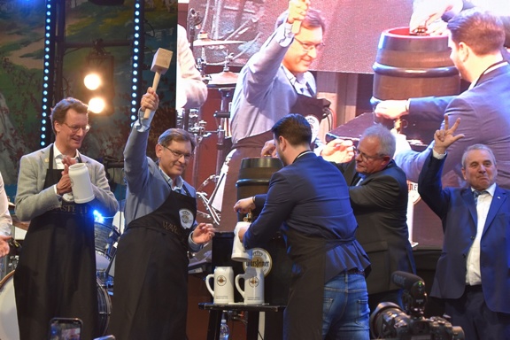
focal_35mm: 82
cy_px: 170
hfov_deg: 24.6
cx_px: 255
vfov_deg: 16.6
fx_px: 1169
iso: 400
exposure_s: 1/125
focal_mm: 55
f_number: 5.6
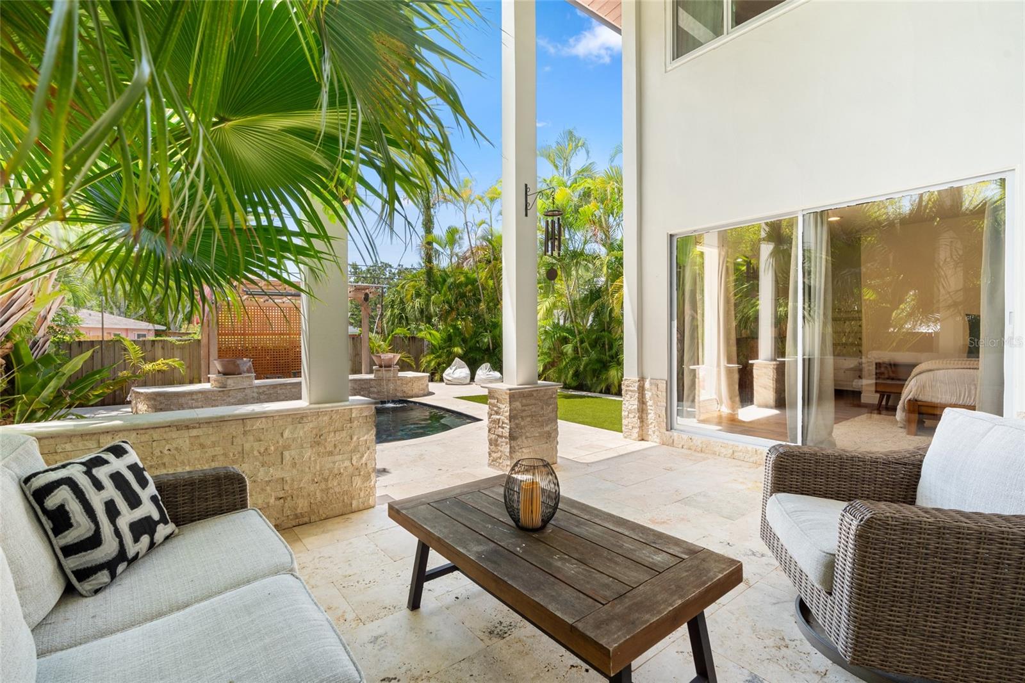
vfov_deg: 73.7
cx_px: 512
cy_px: 342
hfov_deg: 96.7
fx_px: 455
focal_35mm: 16
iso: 250
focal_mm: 16
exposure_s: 1/20
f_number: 9
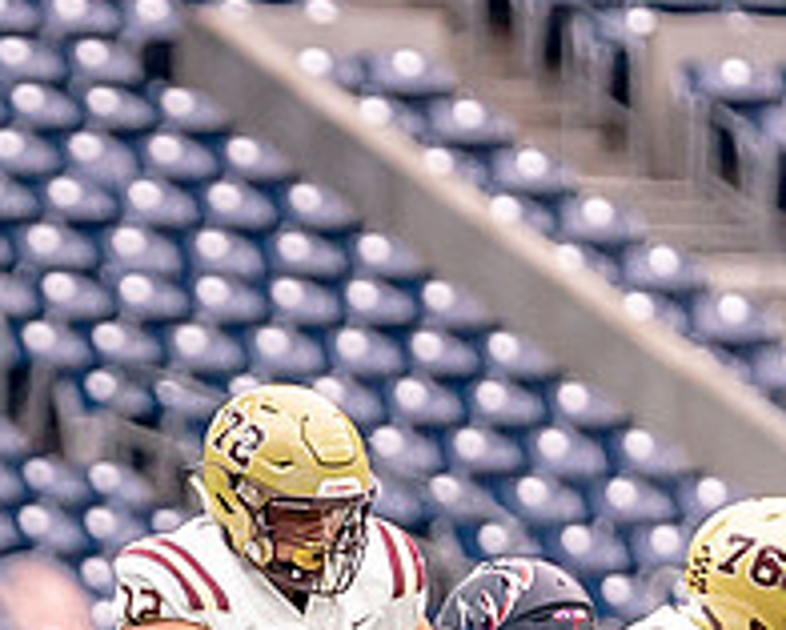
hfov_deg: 1.7
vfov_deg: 1.4
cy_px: 666
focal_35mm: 1136
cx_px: -69
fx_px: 26439
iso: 2000
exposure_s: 1/2000
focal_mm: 200
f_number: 2.8
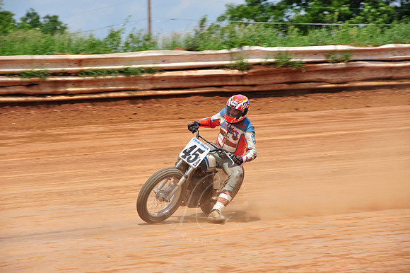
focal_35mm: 200
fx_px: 2276
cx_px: 205
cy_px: 136
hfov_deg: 10.3
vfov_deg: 6.9
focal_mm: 200
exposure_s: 1/400
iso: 200
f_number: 10
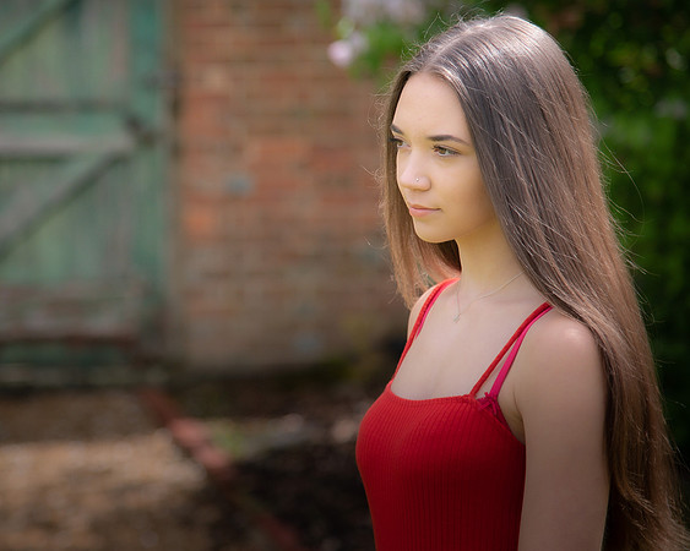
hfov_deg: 11.6
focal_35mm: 166
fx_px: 3383
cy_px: 199
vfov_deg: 9.3
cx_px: 247
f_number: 4
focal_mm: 110
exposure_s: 1/2000
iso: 400
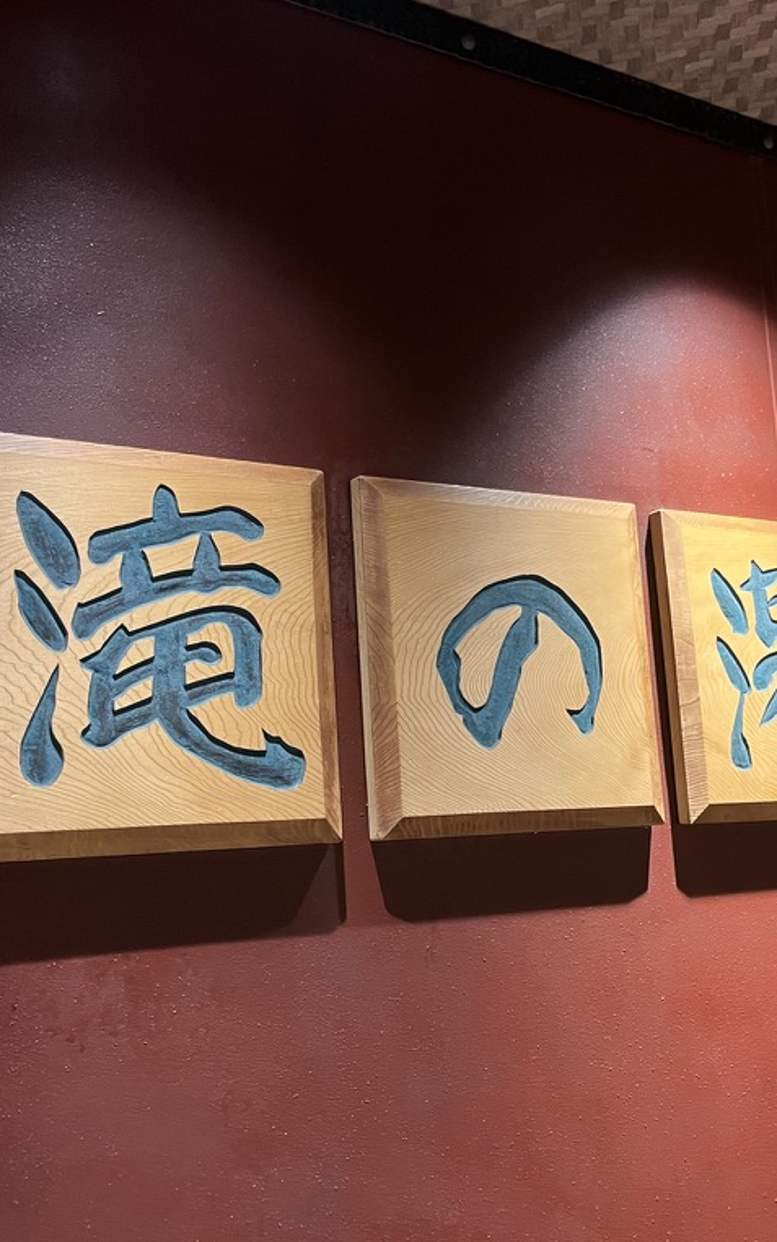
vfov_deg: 52.7
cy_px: 619
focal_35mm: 37
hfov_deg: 34.4
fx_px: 1253
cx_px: 367
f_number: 1.6
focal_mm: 5.1
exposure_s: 1/33
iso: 400
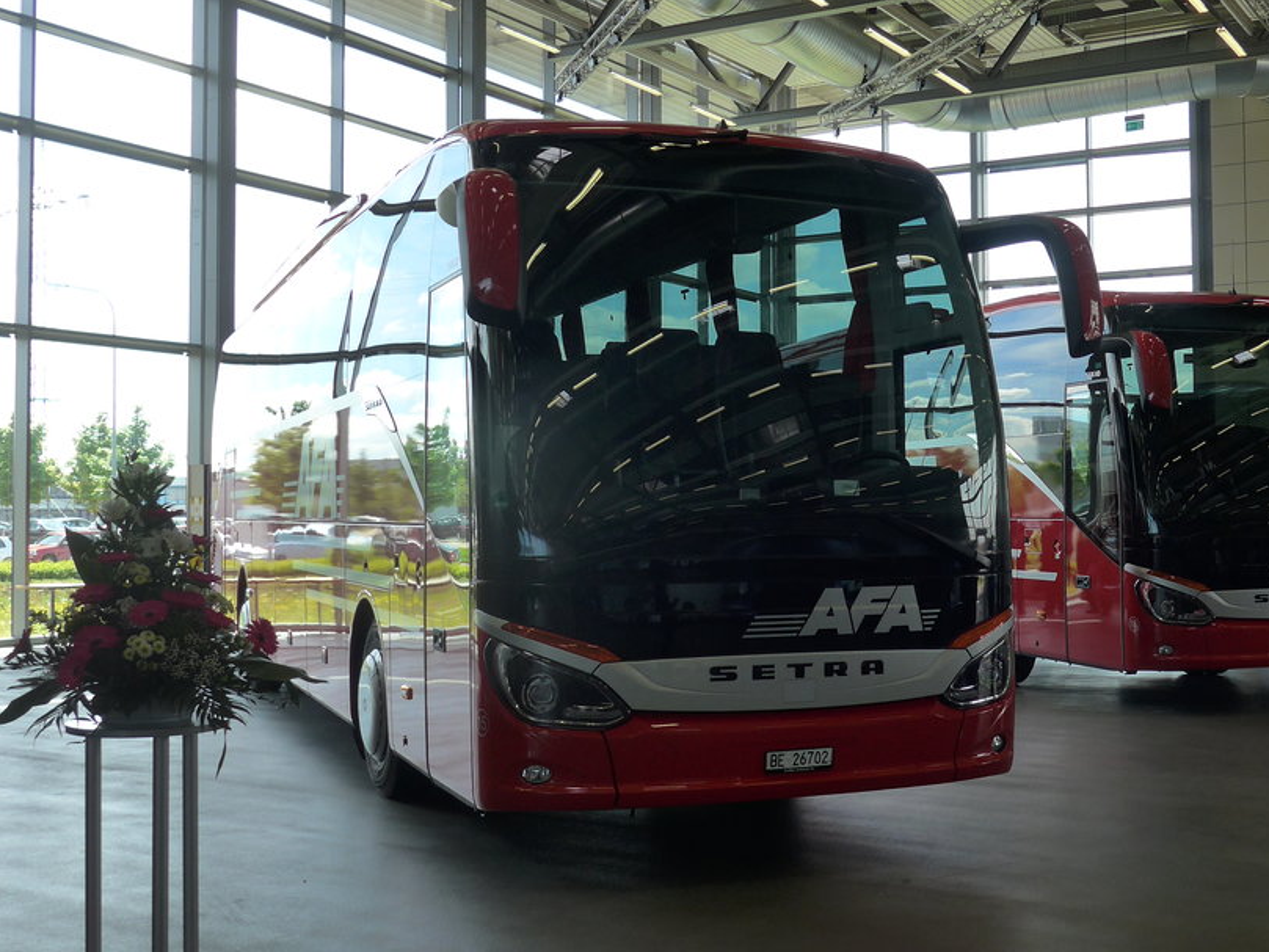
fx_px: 1577
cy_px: 466
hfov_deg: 43.7
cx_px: 739
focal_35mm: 43
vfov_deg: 33.6
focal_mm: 6
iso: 125
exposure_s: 1/320
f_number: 2.8
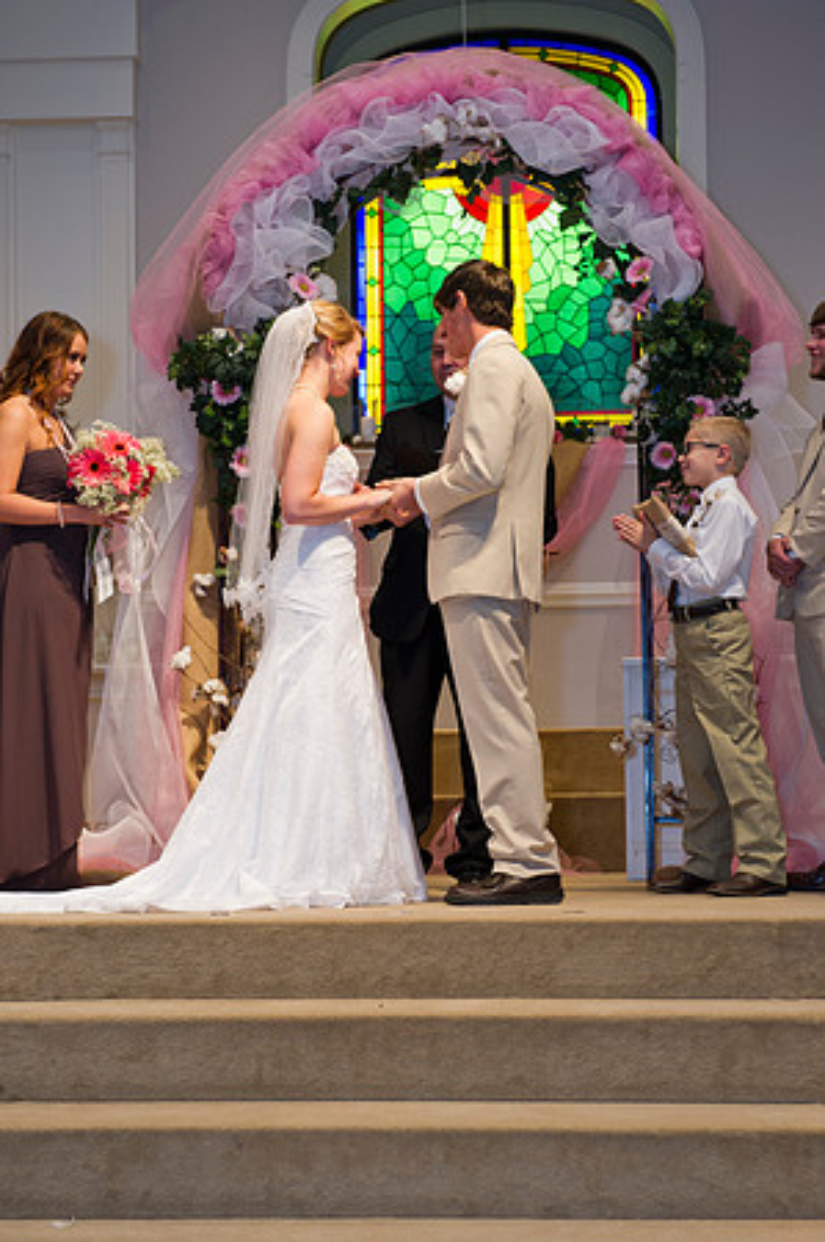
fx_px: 2412
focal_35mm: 70
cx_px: 412
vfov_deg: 28.9
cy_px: 621
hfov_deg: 19.4
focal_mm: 70
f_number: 5.6
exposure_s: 1/125
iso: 1600
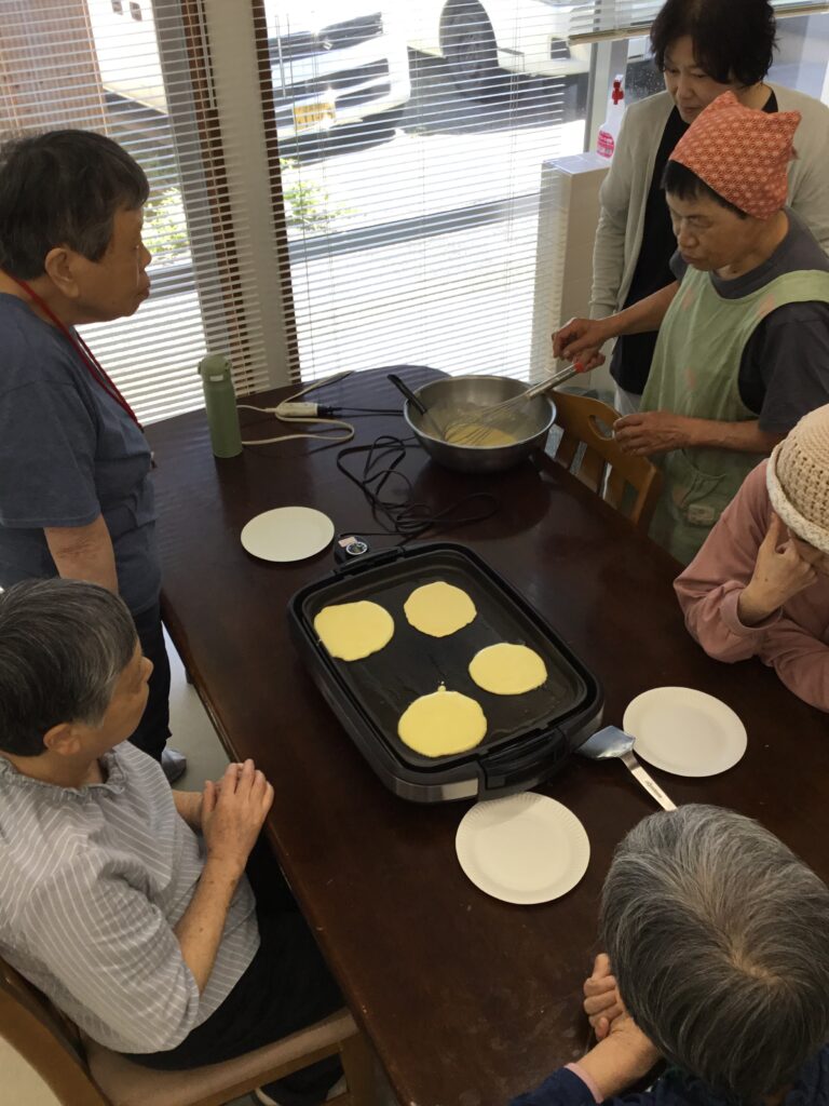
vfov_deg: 58.4
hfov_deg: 45.4
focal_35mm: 31
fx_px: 990
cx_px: 414
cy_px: 553
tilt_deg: -38.3
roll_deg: +1.4
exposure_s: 1/120
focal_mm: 3.3
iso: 50
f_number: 2.4
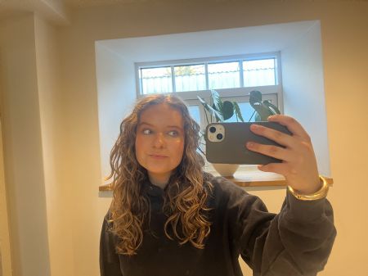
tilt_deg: +1.6
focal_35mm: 26
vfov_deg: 53.0
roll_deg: +3.0
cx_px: 184
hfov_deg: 67.3
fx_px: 276
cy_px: 138
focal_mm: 5.1
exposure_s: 1/50
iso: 160
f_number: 1.6
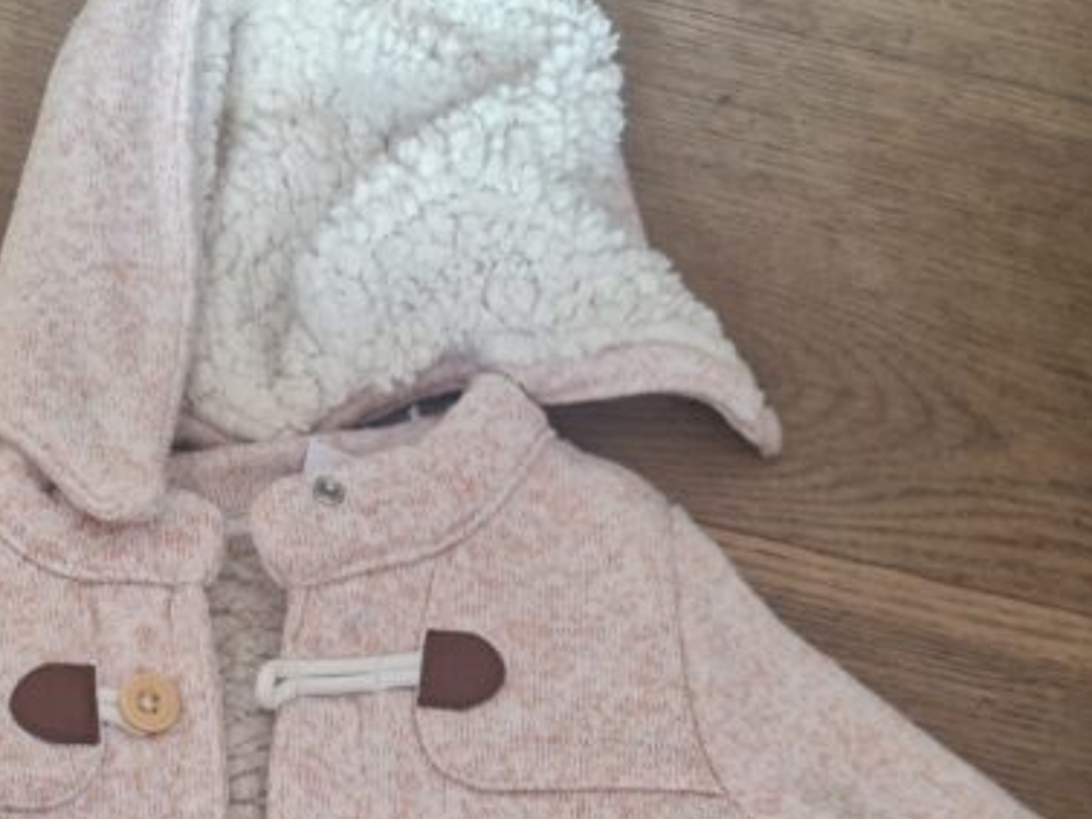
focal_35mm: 61
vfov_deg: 22.9
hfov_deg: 31.3
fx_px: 1925
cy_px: 857
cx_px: 330
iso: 320
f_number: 1.8
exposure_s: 1/100
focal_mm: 5.4
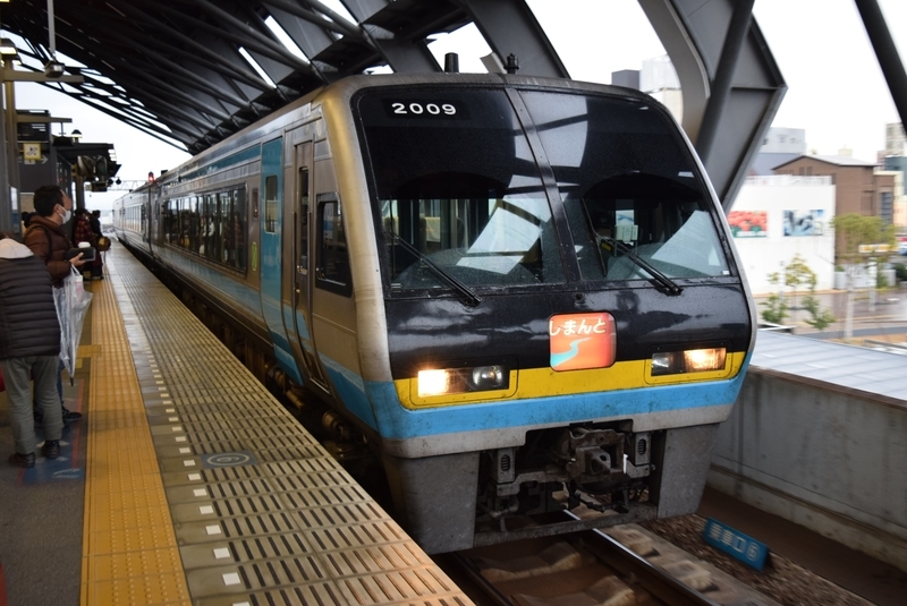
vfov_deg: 33.1
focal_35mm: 40
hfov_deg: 47.9
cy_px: 303
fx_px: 1021
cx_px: 454
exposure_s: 1/125
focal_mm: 27
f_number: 4
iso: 800
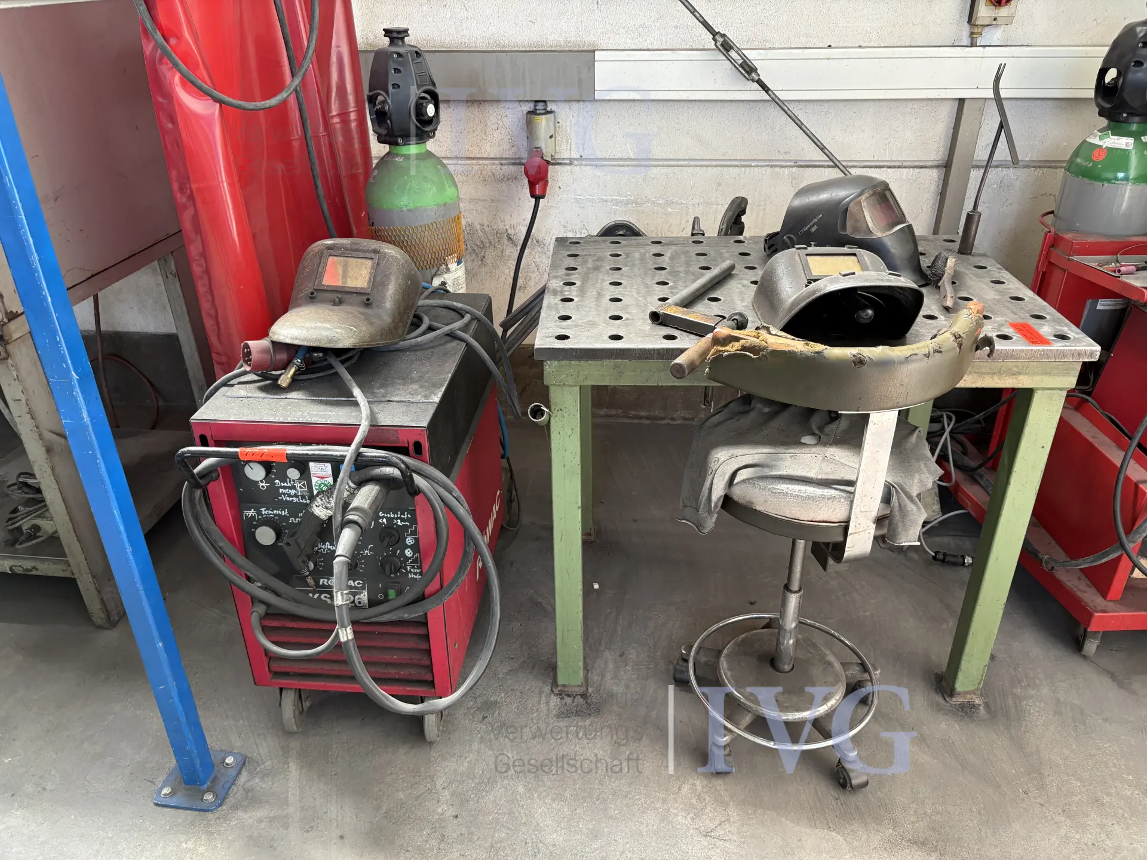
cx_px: 574
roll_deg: +0.9
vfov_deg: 53.1
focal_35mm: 26
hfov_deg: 67.3
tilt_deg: -28.6
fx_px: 862
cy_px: 430
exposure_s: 1/60
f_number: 1.6
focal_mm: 5.96
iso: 160
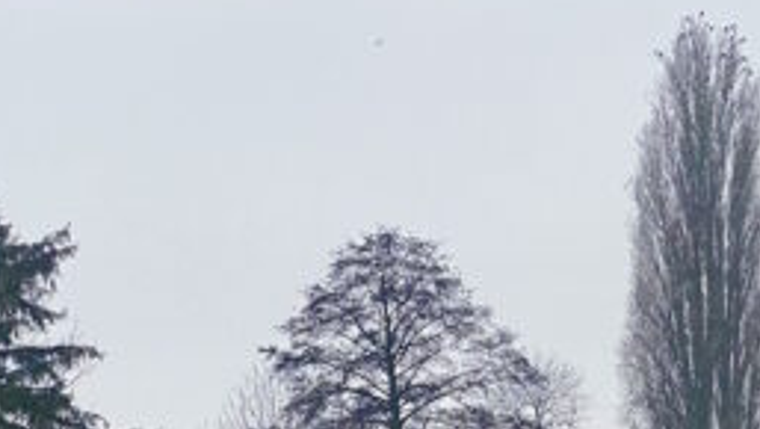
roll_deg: +0.7
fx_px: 2965
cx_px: 924
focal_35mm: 147
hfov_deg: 14.1
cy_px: 607
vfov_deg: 8.1
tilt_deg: +1.6
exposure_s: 1/121
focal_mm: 6
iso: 50
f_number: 2
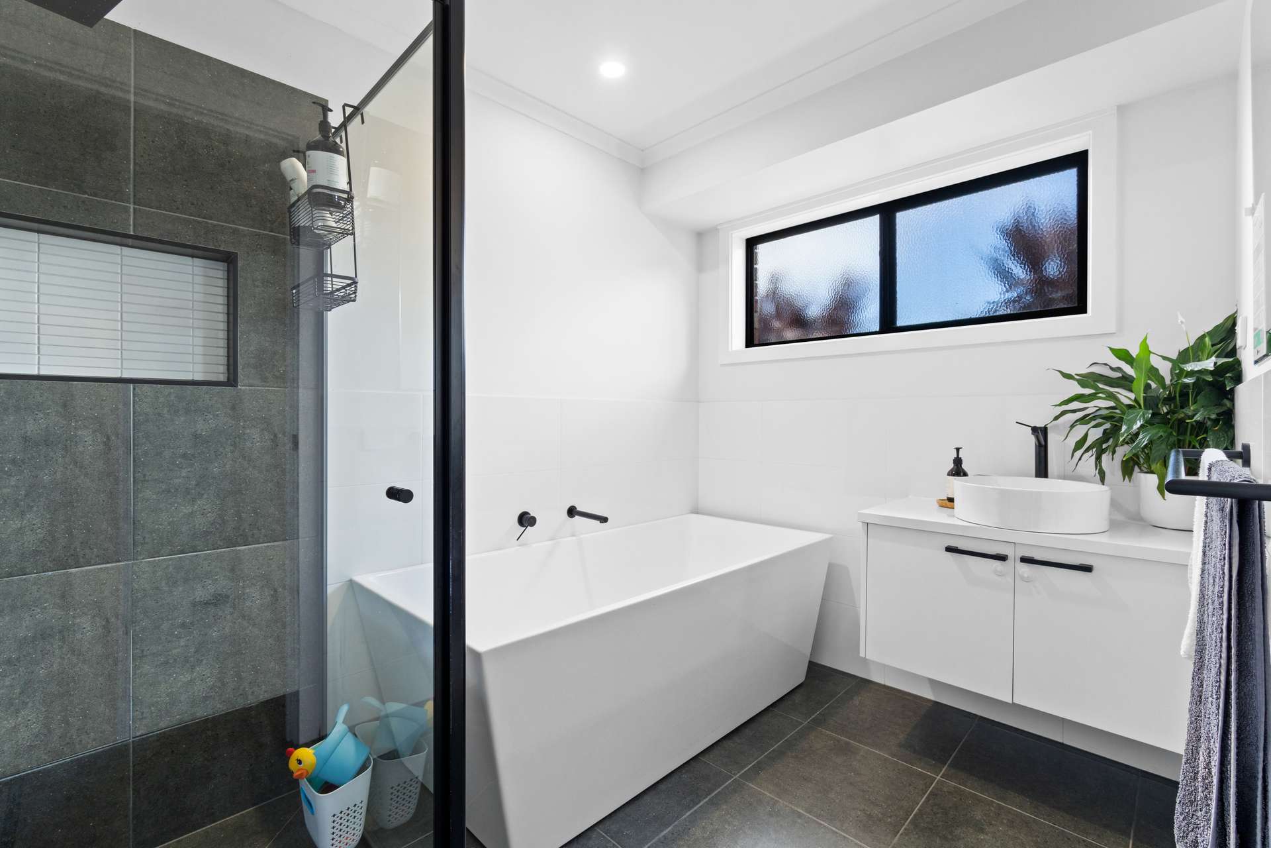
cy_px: 424
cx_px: 636
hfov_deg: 100.4
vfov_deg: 77.3
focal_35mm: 15
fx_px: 530
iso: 200
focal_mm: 10
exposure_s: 1/2.5
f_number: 8
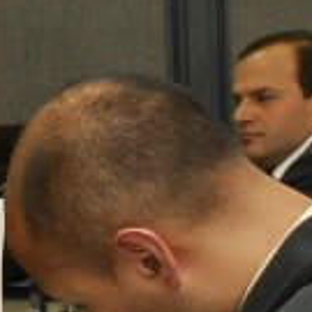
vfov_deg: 5.9
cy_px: 359
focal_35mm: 298
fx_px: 3039
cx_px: -465
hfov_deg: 5.6
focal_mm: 32
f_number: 4.5
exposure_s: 1/40
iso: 500
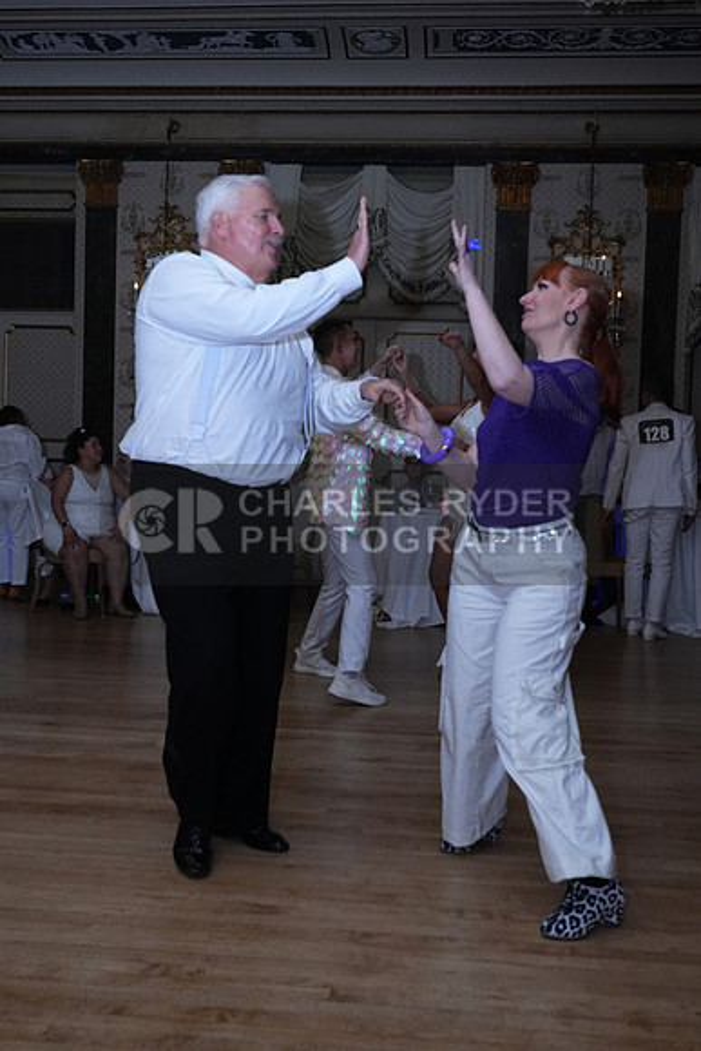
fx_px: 1022
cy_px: 526
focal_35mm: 35
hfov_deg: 37.9
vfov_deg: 54.4
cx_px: 350
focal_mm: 35
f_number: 13
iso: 5000
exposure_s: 1/200
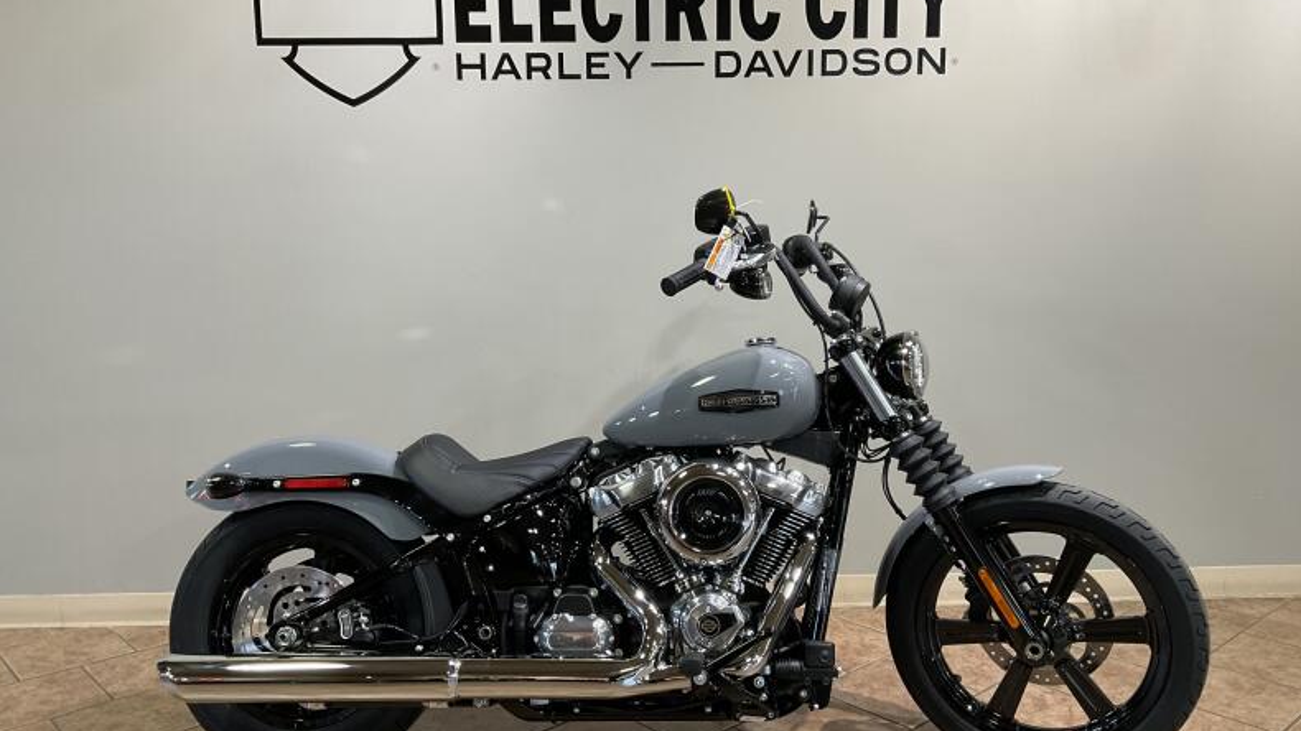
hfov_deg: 61.0
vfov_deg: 36.6
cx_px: 646
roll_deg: +0.6
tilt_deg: -9.7
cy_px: 389
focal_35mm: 32
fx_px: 1104
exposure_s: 1/60
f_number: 1.8
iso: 64
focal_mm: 3
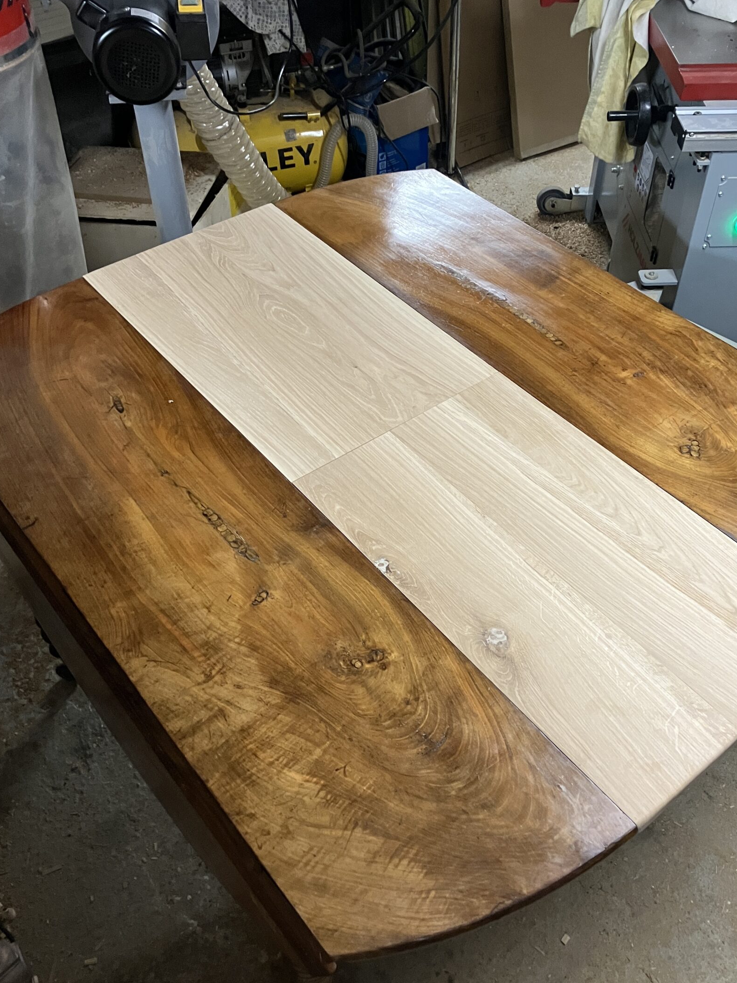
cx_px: 399
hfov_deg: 41.8
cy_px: 515
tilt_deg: -44.8
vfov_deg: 53.9
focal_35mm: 34
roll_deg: -0.5
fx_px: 965
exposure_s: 1/50
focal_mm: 3.99
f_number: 1.8
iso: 250
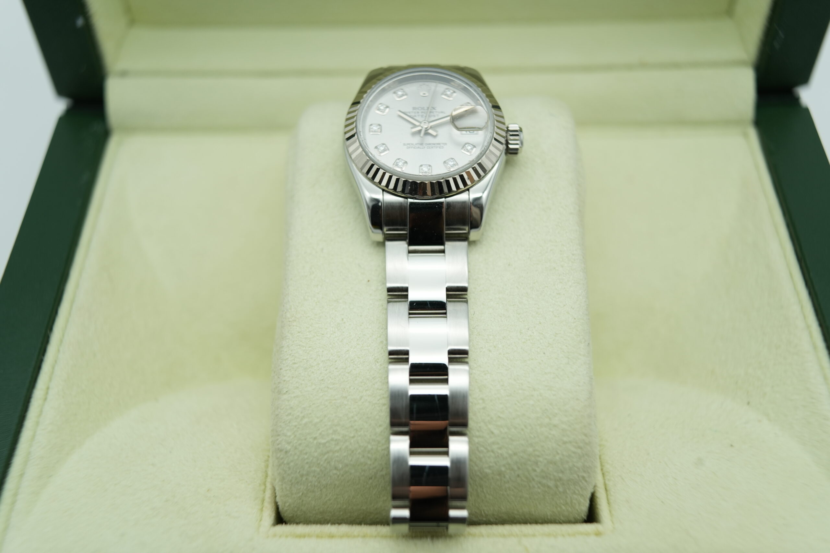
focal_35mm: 35
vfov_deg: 37.9
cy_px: 276
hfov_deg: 54.4
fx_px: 807
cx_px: 415
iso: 400
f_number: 5
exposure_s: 1/250
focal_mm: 35
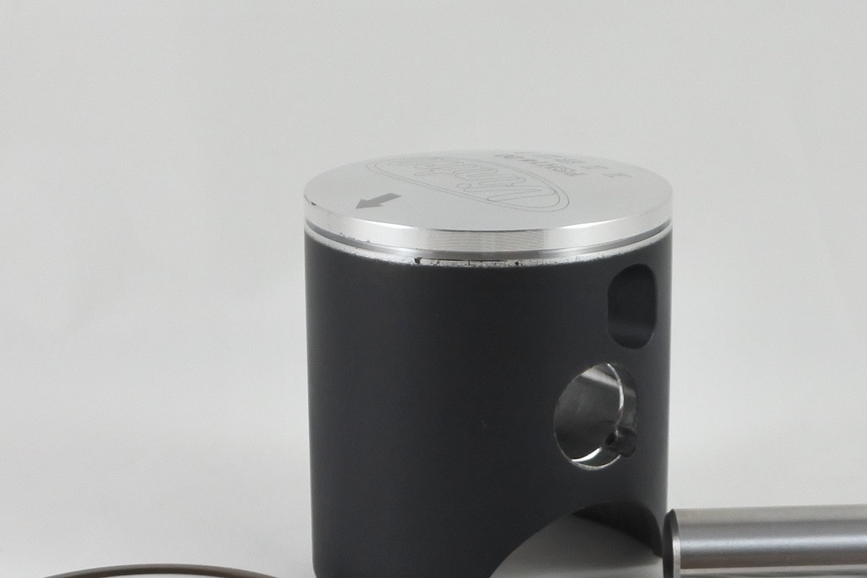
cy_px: 448
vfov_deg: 22.4
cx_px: 534
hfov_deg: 33.3
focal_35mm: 60
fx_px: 1445
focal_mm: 13.4
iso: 400
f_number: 4
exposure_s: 1/160
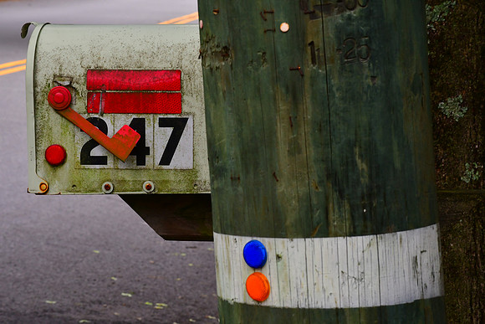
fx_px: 2021
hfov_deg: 13.7
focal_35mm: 150
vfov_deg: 9.2
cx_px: 242
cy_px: 162
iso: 1100
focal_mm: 100
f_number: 16
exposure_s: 1/100
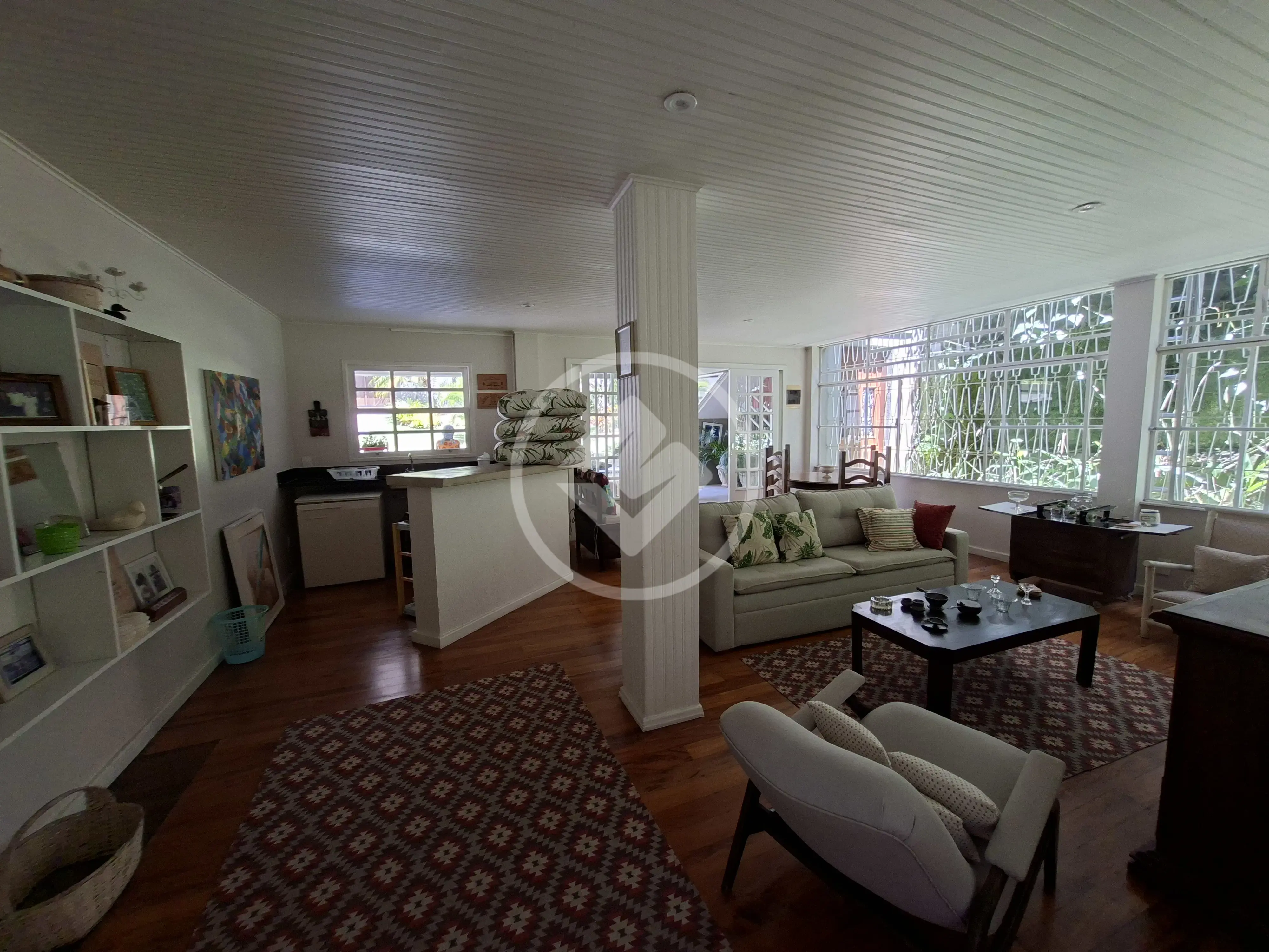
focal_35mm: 13
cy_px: 476
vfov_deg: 89.9
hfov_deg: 106.2
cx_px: 634
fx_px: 477
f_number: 2.2
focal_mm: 1.74
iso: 100
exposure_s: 1/40
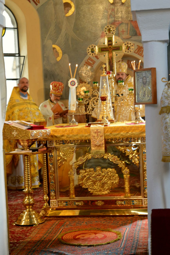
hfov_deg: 18.9
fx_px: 511
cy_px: 128
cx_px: 85
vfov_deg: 28.1
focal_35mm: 72
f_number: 5.3
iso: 400
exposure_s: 1/20
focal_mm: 48
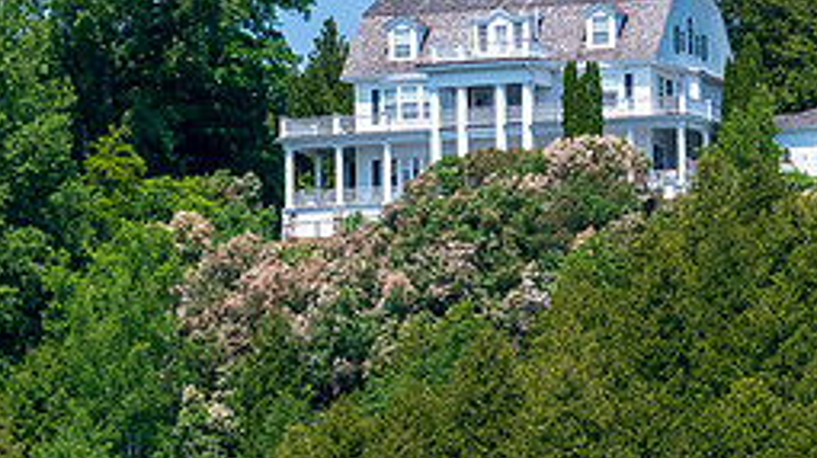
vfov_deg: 3.4
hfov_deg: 6.0
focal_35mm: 357
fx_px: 7728
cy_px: 89
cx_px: 626
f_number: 5.6
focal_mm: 70
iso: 450
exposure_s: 1/3200
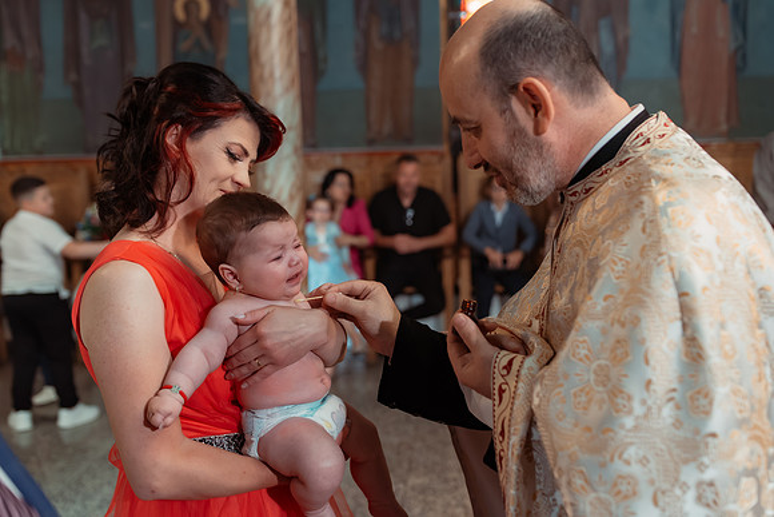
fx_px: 753
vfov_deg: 37.9
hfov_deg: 54.4
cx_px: 387
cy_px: 258
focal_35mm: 35
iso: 1600
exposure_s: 1/200
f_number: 2.8
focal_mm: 35
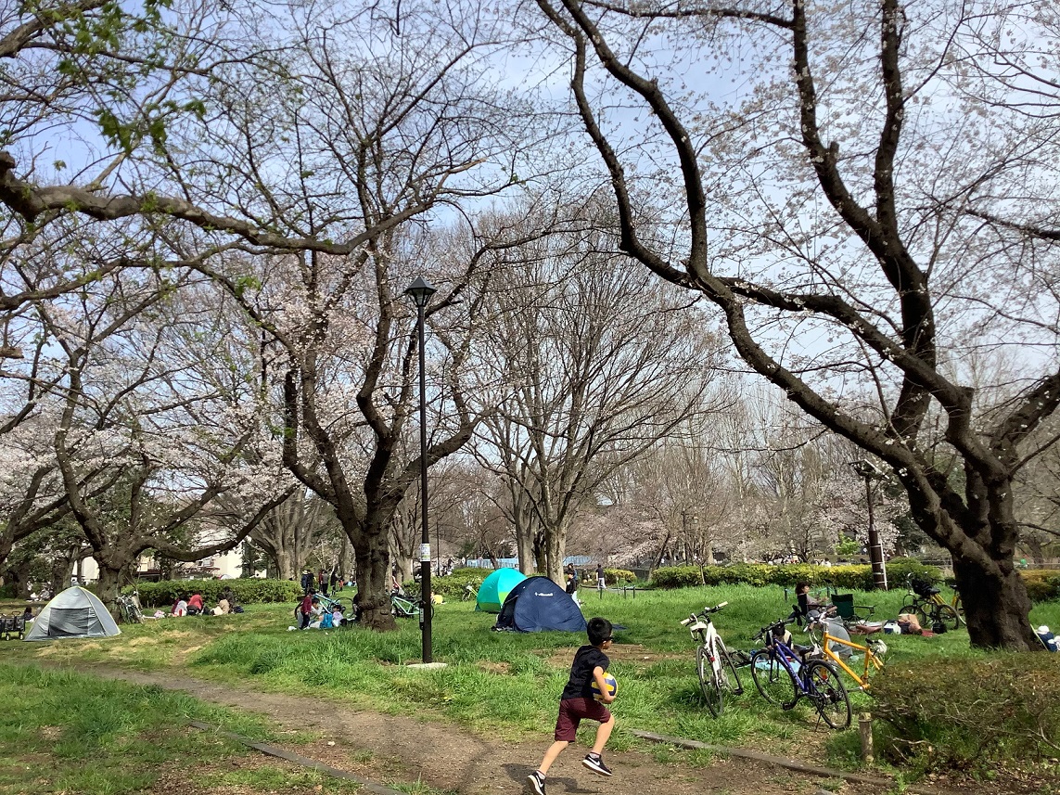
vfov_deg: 45.4
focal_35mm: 31
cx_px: 530
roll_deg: +1.9
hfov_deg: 58.4
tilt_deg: +9.2
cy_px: 398
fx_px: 949
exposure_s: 1/1045
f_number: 2.4
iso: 25
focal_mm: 3.3
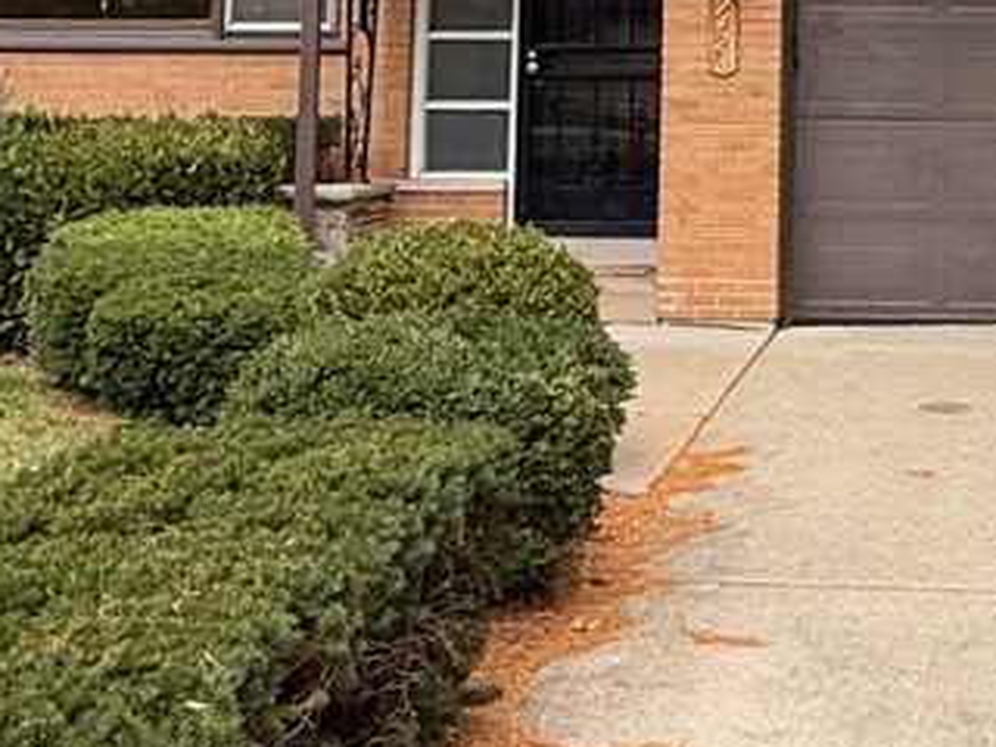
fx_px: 1813
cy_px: -193
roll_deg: -0.5
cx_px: 918
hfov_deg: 29.3
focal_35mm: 63
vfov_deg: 21.3
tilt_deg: +7.6
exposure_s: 1/531
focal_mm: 2.22
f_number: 2.2
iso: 64
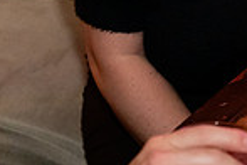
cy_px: -171
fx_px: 1441
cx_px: 145
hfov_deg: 9.8
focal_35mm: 210
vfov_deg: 6.3
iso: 3200
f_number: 3.2
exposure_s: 1/125
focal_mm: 50
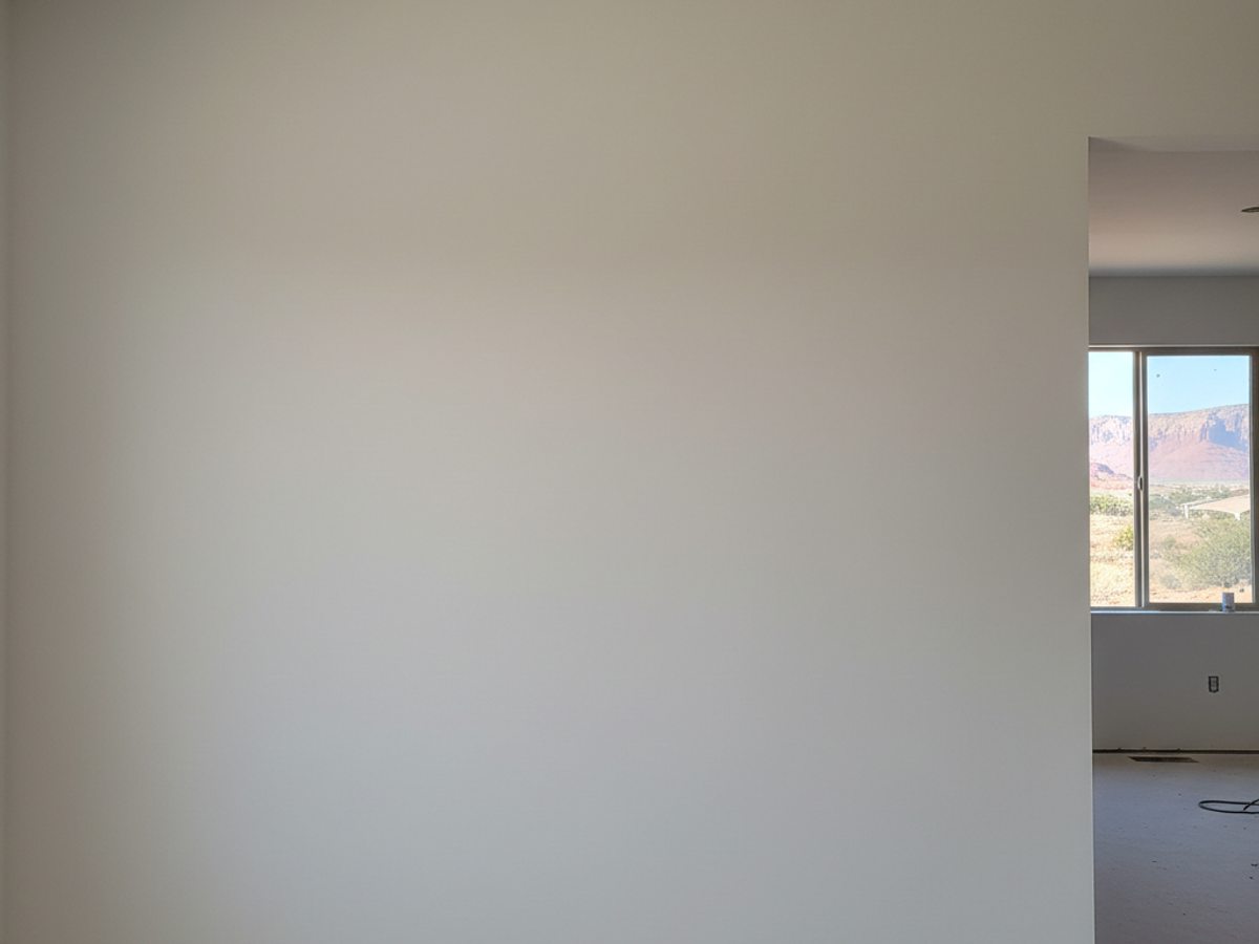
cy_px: 472
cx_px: 630
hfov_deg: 73.9
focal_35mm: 23
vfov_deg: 58.9
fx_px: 837
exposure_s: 1/1842
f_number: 1.8
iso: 478
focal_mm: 6.4
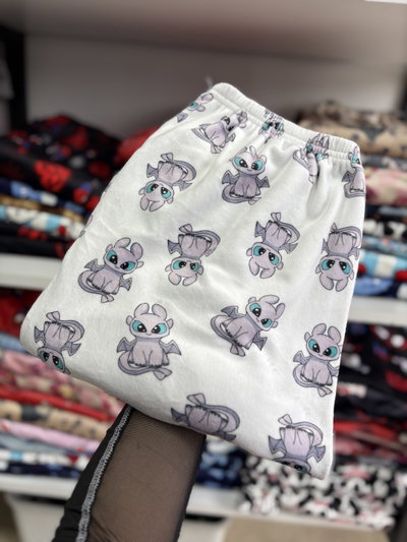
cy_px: 271
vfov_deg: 67.3
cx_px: 204
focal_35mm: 26
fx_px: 407
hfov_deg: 53.1
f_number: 1.6
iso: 50
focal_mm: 5.96
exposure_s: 1/121
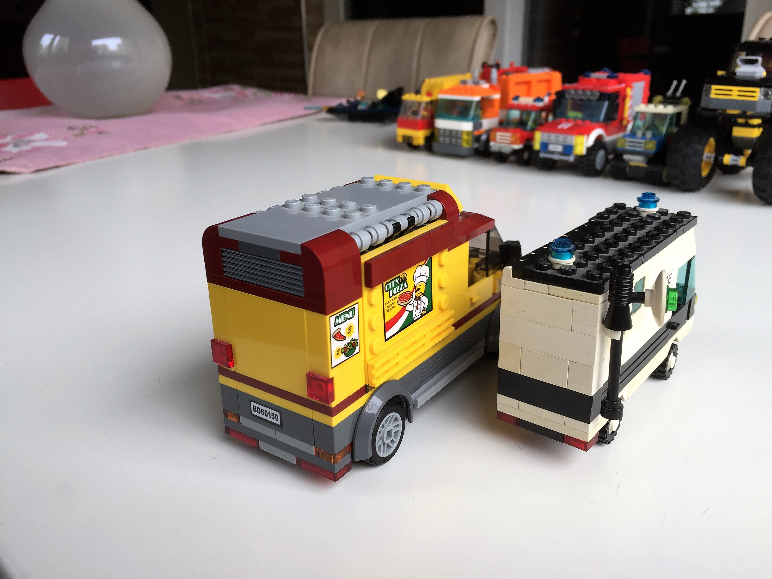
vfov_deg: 48.2
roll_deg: +0.7
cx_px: 386
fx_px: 647
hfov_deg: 61.7
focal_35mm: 29
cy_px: 290
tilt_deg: -21.4
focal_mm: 4.15
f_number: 2.2
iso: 32
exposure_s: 1/116
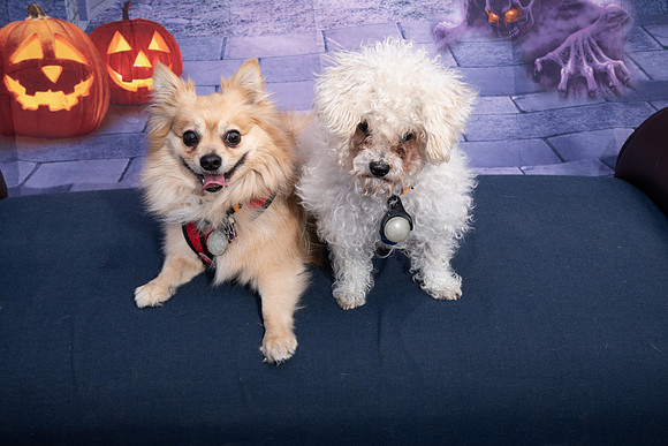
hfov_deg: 33.4
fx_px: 1114
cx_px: 334
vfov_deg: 22.6
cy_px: 223
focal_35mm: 60
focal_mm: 60
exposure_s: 1/125
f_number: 14
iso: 400
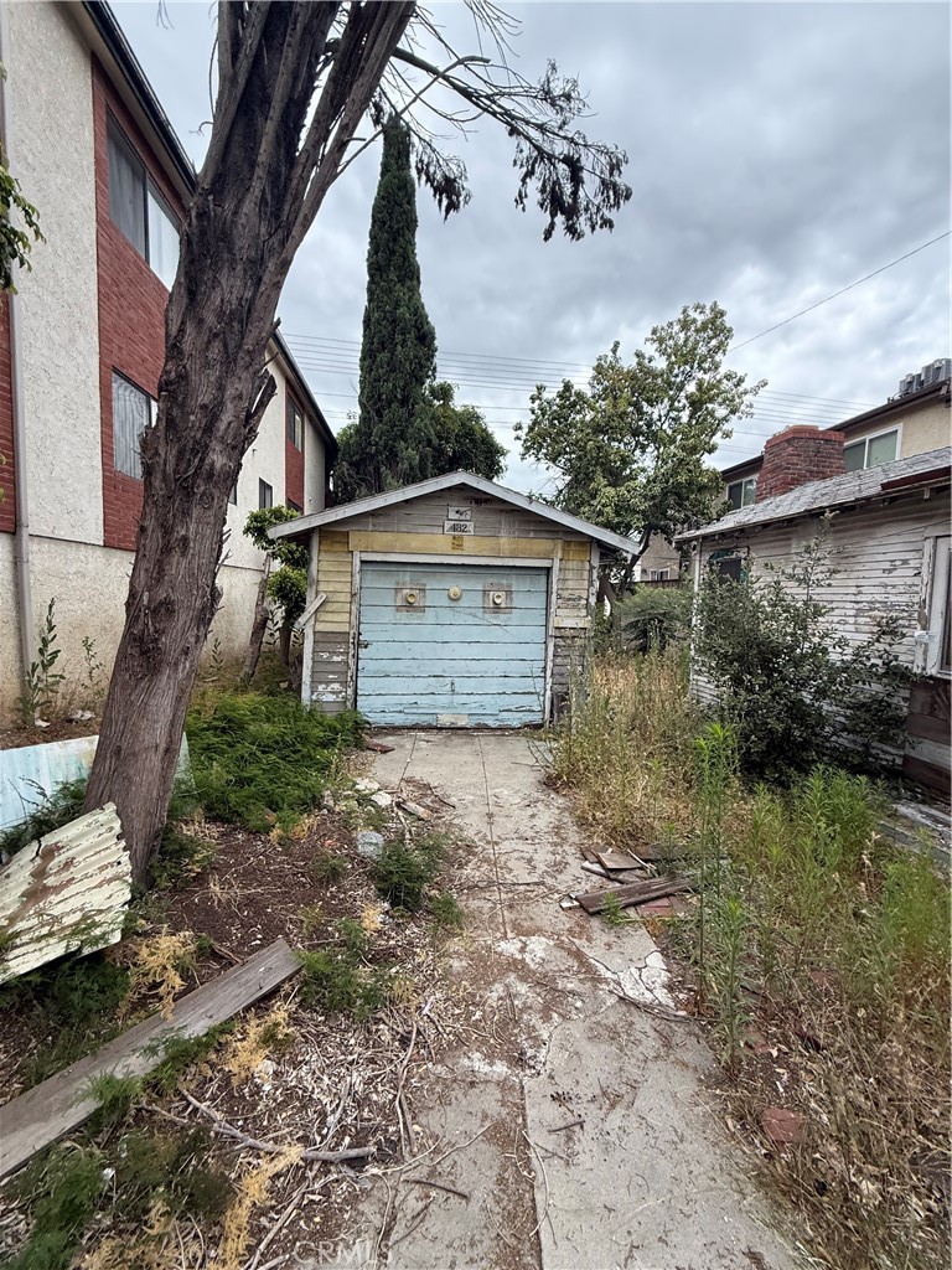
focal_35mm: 14
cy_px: 635
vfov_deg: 102.1
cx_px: 476
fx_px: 513
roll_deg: -1.7
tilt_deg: -3.1
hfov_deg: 85.7
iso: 64
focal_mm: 2.22
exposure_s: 1/694
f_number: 2.2
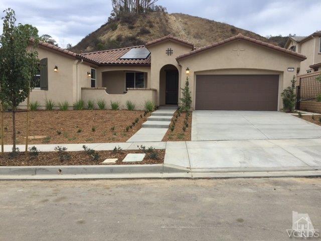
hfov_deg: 61.7
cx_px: 160
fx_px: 269
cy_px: 120
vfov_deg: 48.2
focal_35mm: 29
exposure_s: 1/898
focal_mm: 4.15
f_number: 2.2
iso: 32
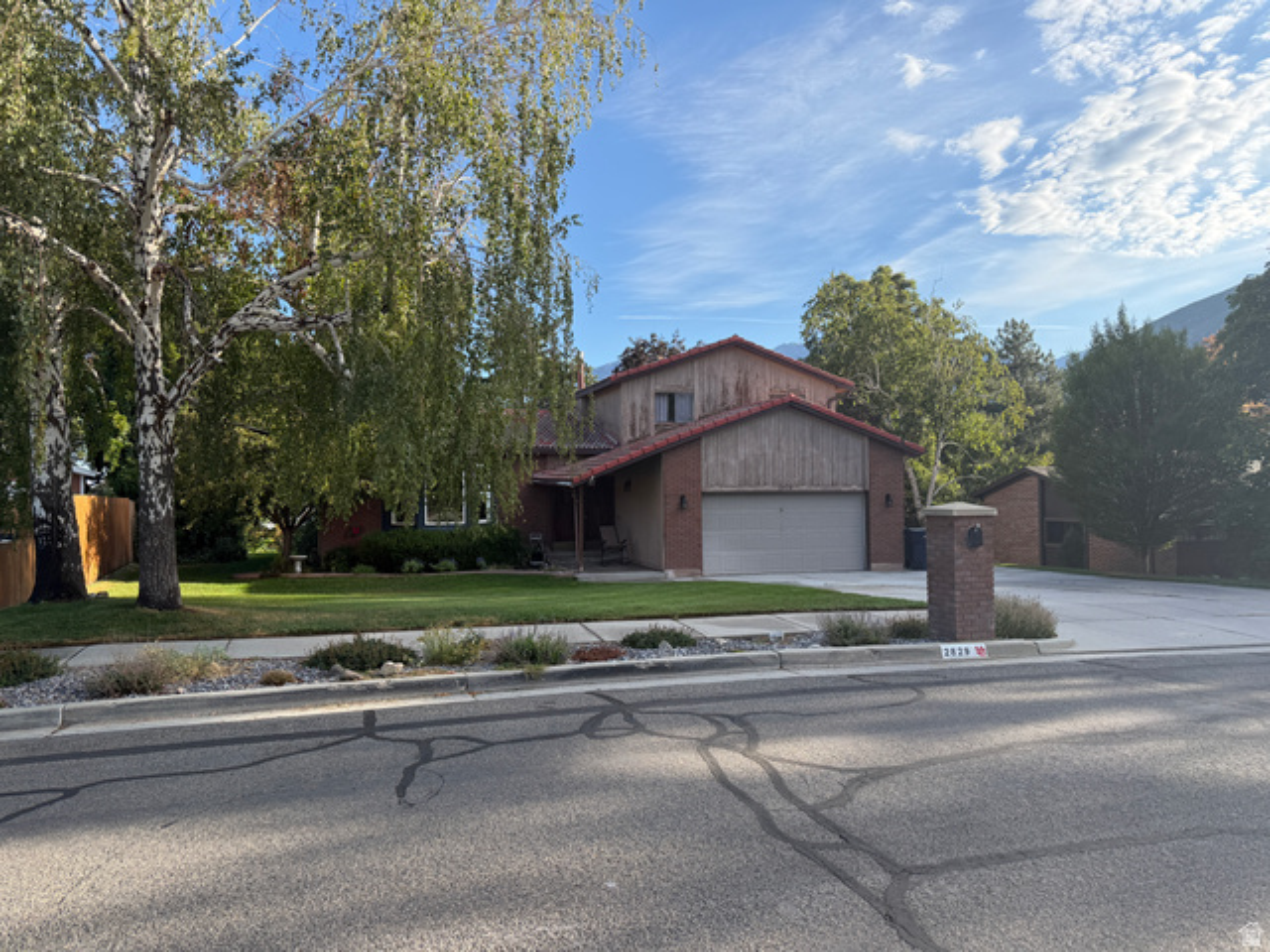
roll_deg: +1.0
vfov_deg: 56.8
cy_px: 476
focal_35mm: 24
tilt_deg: +0.9
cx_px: 635
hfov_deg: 71.6
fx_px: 881
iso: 100
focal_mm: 6.76
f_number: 1.78
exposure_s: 1/2110
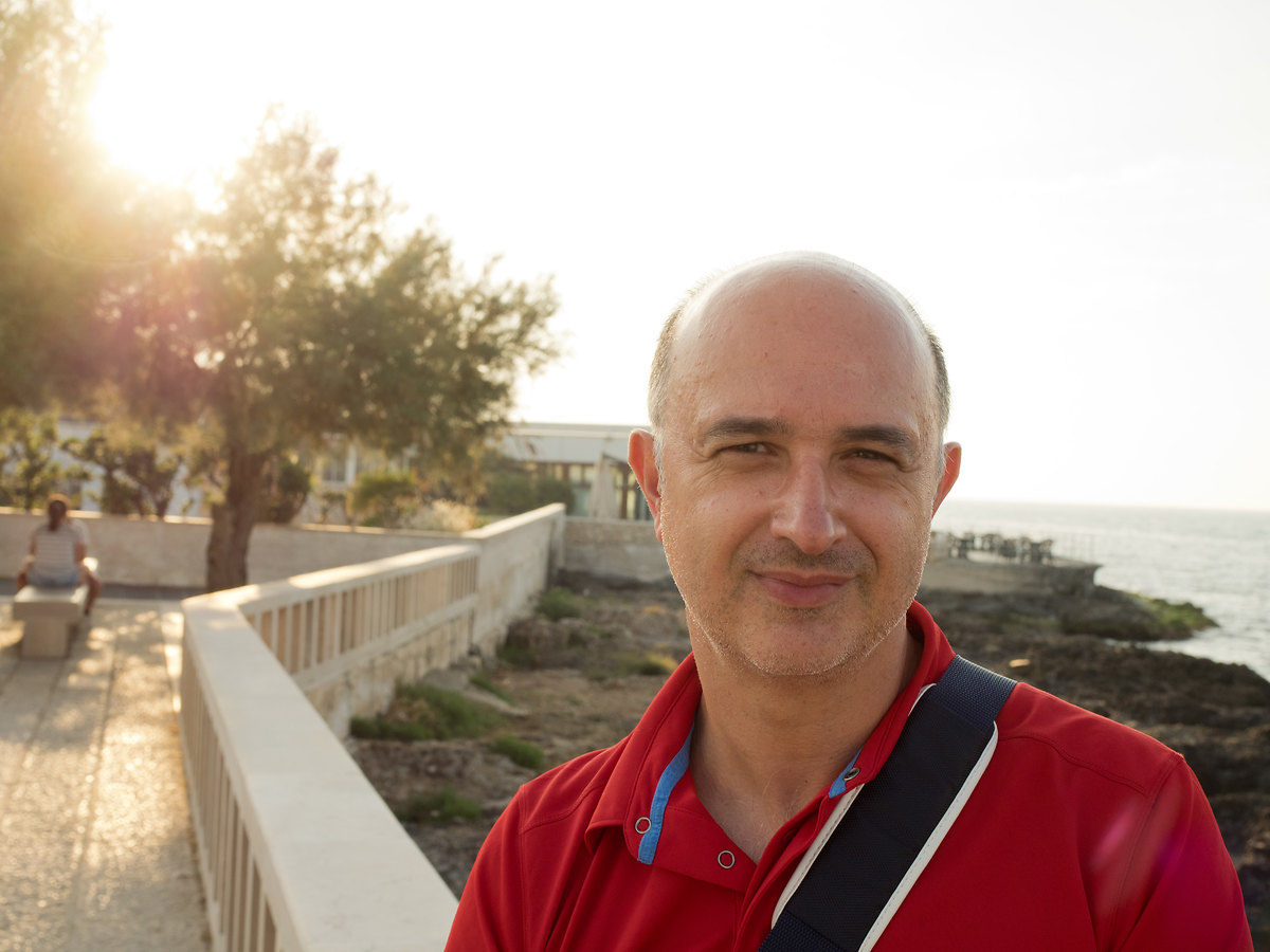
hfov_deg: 41.2
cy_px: 476
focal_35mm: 46
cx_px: 635
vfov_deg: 31.5
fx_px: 1688
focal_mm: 23
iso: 200
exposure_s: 1/250
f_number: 5.6
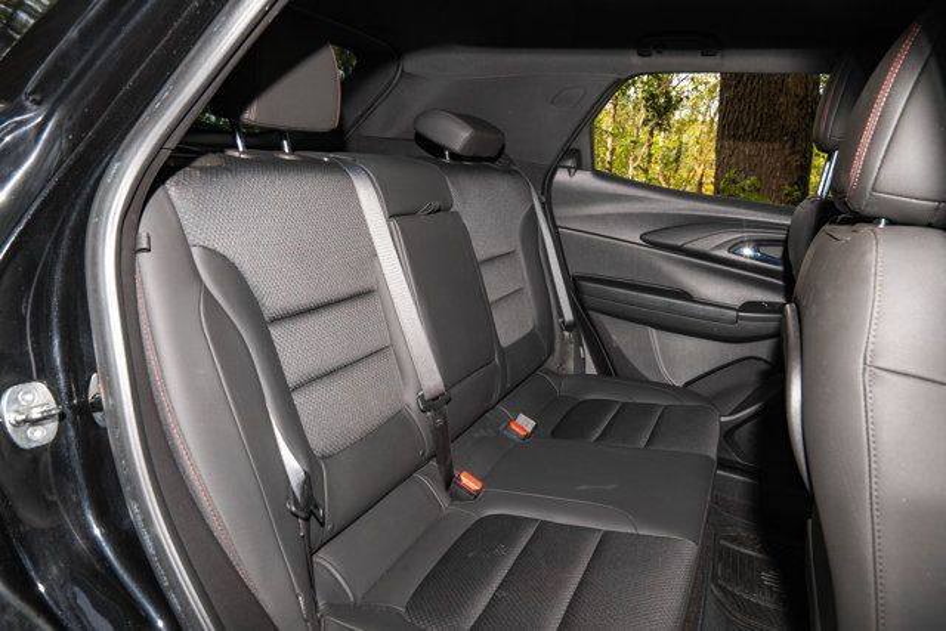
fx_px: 631
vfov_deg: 53.2
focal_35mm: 24
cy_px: 316
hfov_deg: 73.7
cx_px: 473
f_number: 9
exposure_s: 1/200
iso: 640
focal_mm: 24
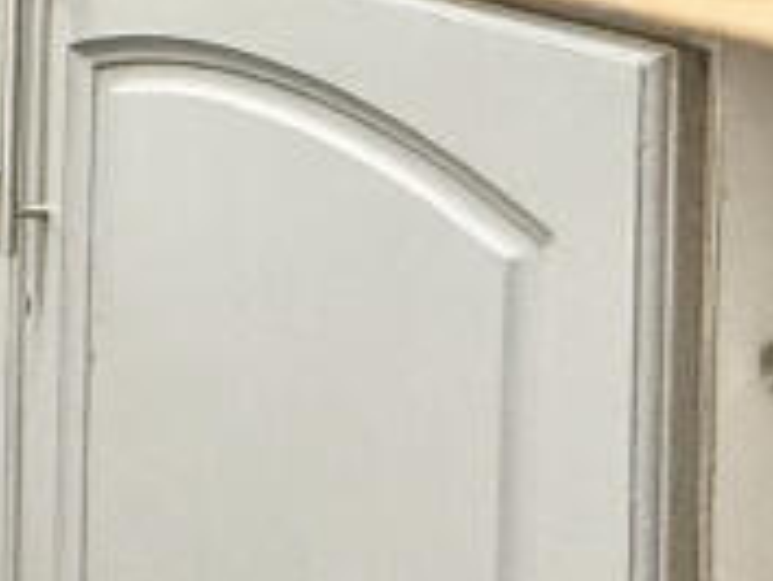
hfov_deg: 16.3
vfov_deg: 16.6
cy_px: -288
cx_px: -895
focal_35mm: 81
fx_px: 1810
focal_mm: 2.22
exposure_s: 1/99
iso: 320
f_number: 2.2
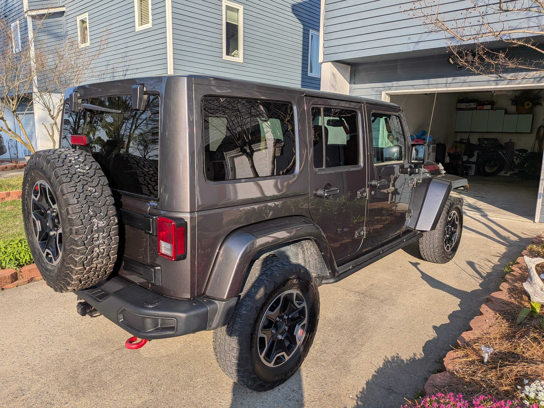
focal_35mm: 24
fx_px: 377
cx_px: 272
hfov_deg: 71.6
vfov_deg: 56.8
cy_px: 204
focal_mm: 4.53
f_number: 1.7
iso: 31
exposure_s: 1/10000
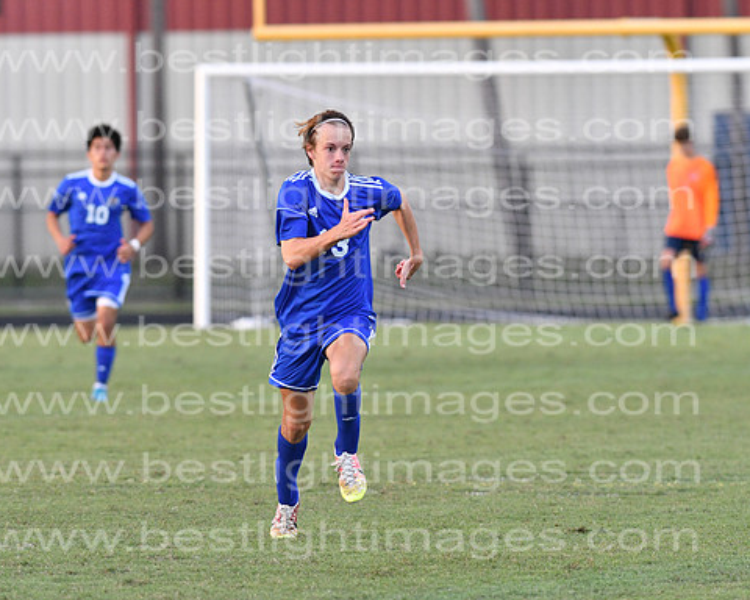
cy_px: 301
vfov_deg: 3.0
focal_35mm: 510
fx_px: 11321
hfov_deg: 3.8
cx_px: 345
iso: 1600
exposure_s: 1/1000
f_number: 4
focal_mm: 300
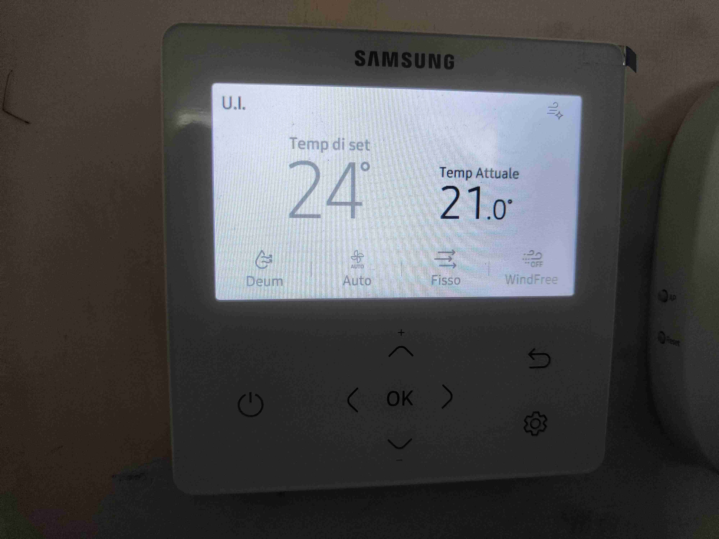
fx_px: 478
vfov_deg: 58.9
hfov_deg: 73.9
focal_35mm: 23
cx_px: 360
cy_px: 270
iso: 450
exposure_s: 1/74
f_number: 1.88
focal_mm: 5.59
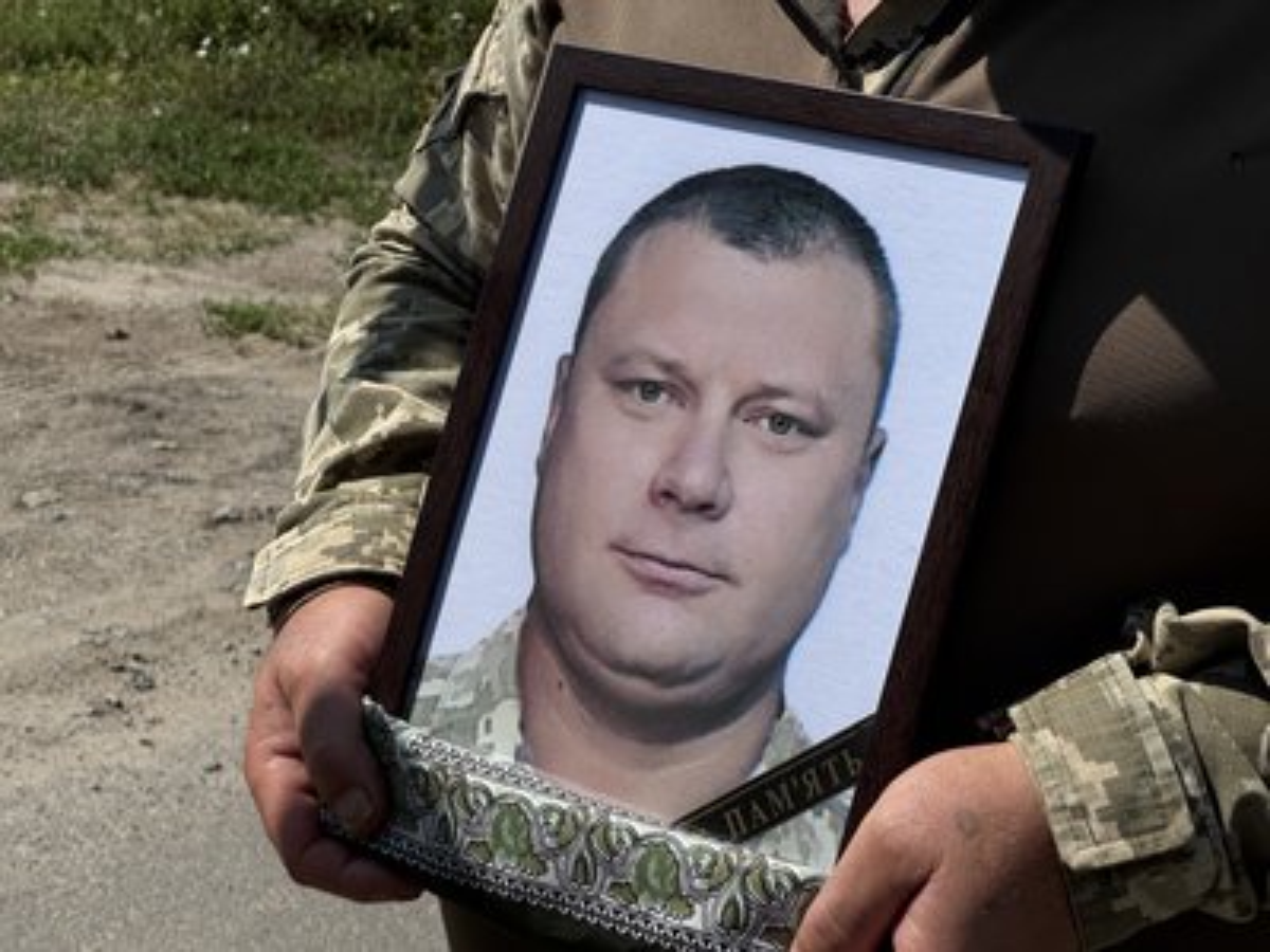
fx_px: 2825
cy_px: 476
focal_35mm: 77
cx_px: 635
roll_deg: +1.2
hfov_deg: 25.3
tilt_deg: -17.8
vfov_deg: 19.1
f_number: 2.8
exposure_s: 1/1727
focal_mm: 9
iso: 25
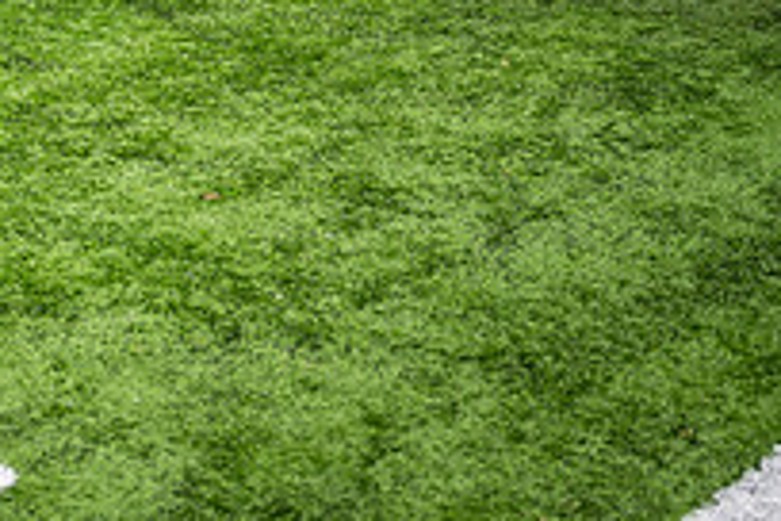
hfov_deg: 17.8
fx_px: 2343
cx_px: -211
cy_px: -193
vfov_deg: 12.2
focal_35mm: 108
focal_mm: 38
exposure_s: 1/500
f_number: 2.8
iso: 100
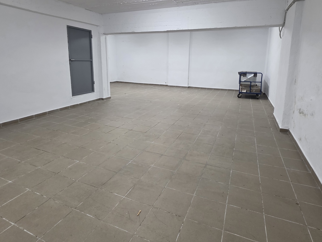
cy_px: 98
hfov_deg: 84.7
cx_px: 163
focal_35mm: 19
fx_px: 177
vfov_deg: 68.1
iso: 160
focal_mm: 2.2
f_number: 1.9
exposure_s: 1/60
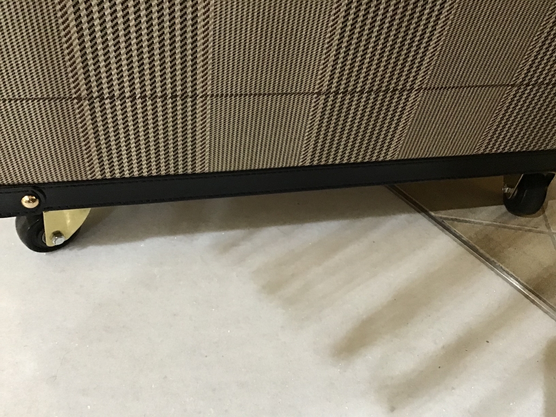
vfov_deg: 45.4
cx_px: 278
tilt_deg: -46.3
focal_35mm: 31
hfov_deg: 58.4
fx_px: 498
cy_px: 208
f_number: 2.4
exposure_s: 1/15
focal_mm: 3.3
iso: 250
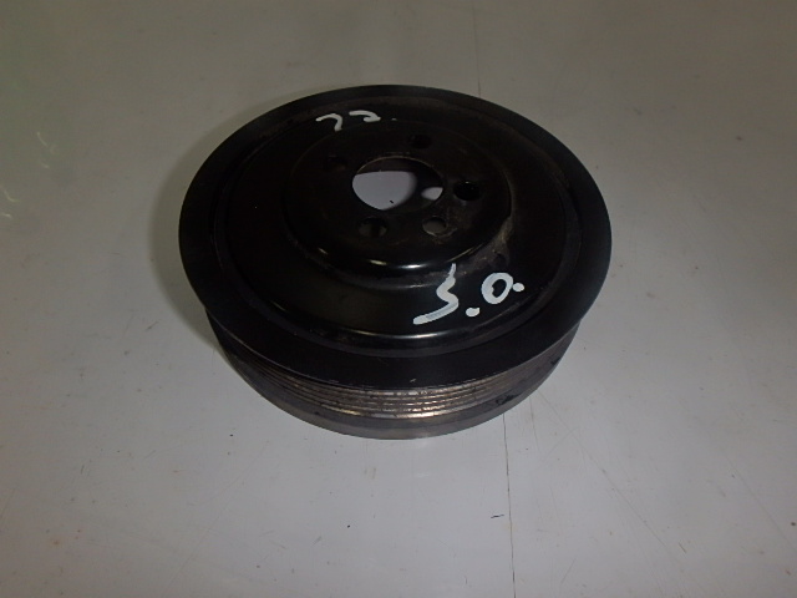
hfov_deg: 79.0
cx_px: 398
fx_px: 484
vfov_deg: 63.4
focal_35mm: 21
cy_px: 299
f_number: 6
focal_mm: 3.7
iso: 125
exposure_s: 1/30
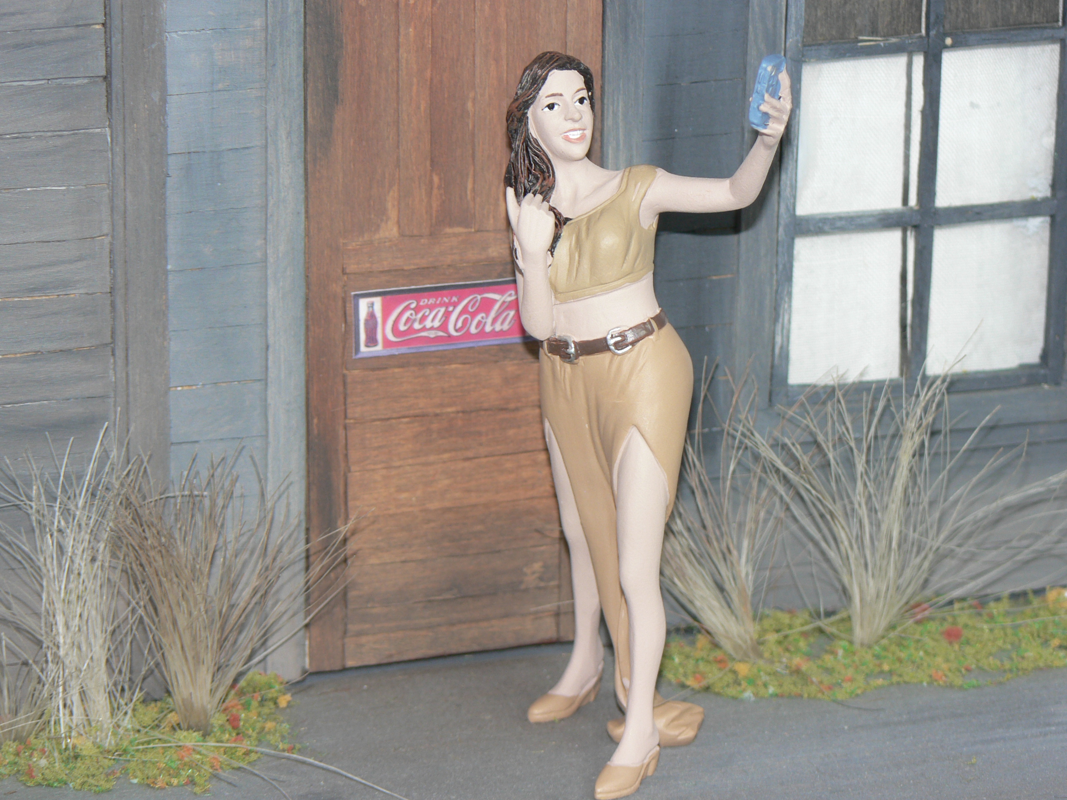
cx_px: 534
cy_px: 400
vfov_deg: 10.3
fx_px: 4439
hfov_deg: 13.7
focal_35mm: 144
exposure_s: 1/60
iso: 80
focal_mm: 24.1
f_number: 3.3
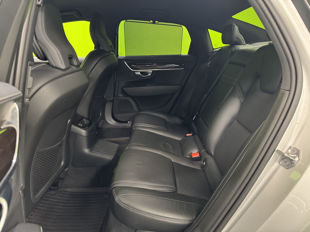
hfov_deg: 71.6
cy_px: 116
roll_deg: -0.1
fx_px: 215
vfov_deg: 56.8
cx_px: 155
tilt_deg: -16.4
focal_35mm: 24
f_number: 1.78
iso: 800
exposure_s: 1/33
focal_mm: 6.76
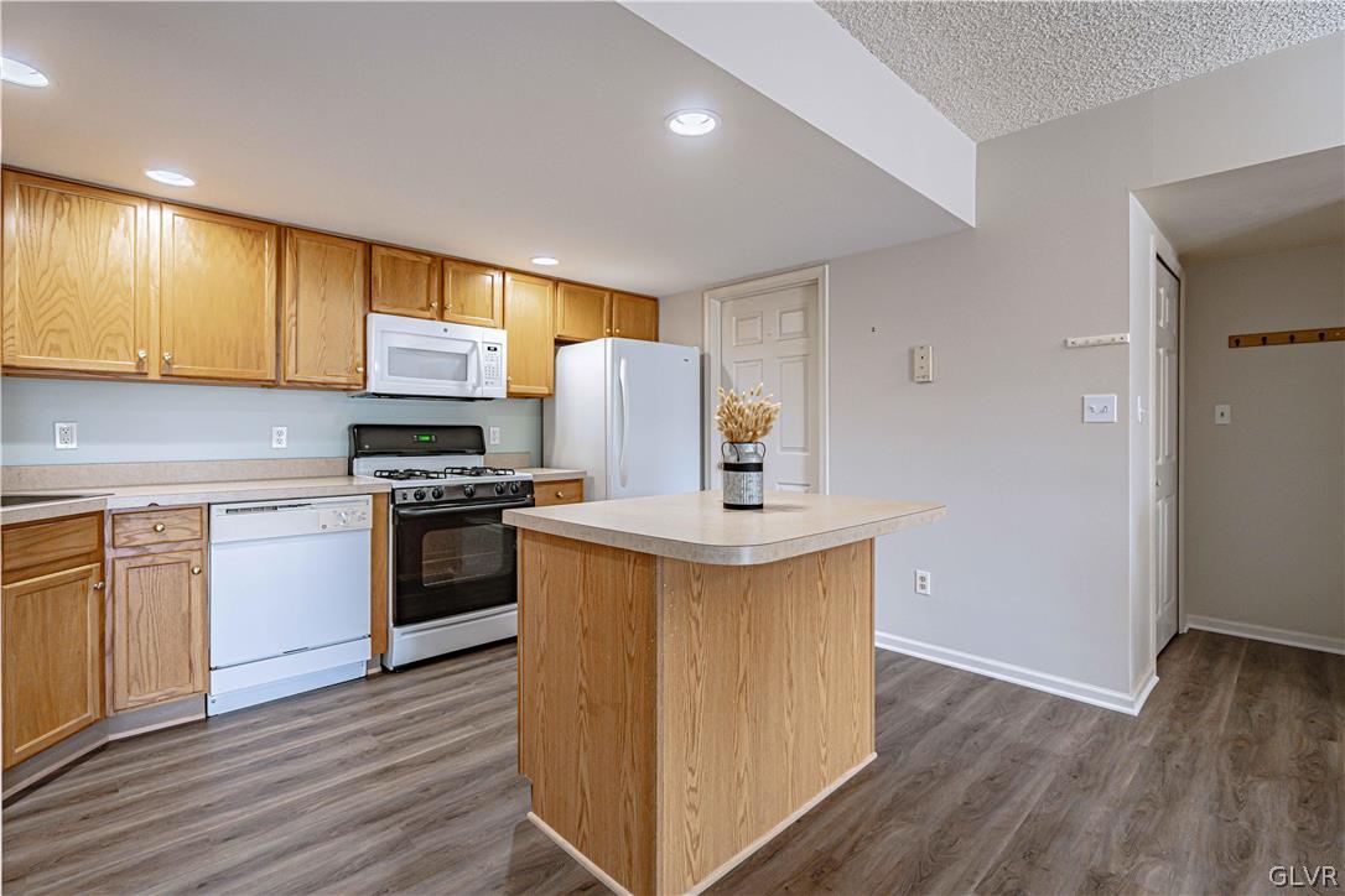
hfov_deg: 96.7
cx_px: 672
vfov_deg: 73.7
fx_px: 598
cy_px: 448
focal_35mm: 16
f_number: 5
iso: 640
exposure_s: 1/320
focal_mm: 16
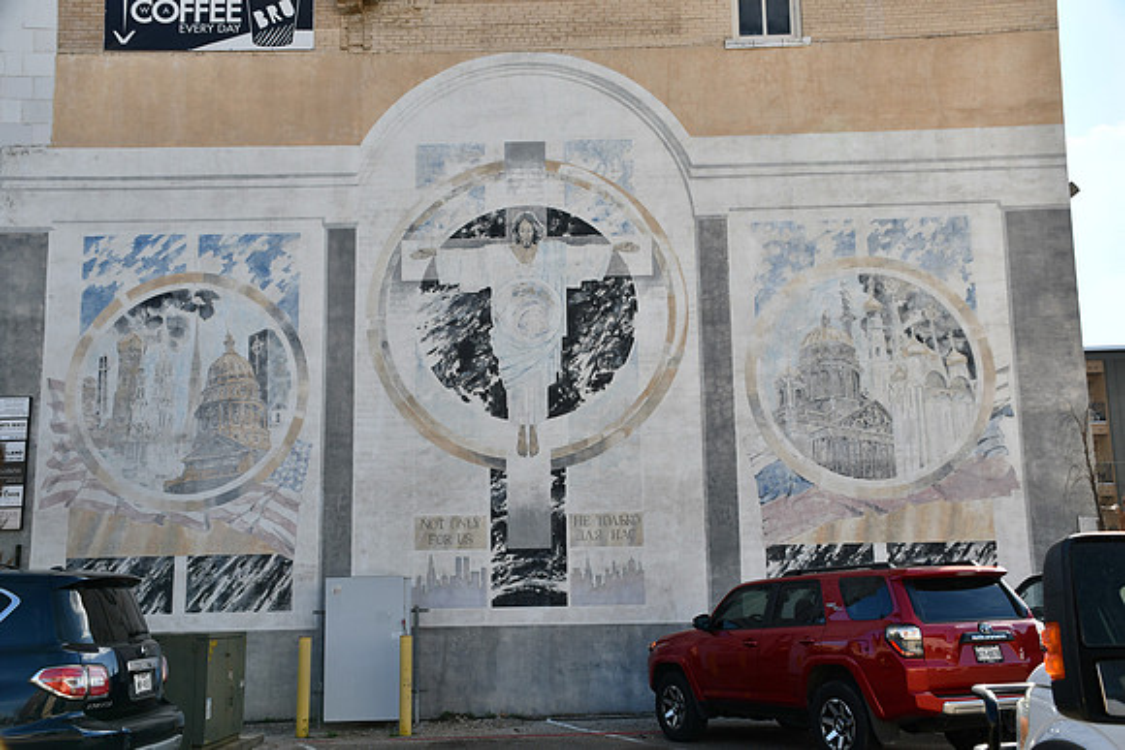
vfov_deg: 34.2
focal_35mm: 39
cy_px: 375
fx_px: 1219
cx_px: 562
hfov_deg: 49.5
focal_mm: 26
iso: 100
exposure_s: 1/250
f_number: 8
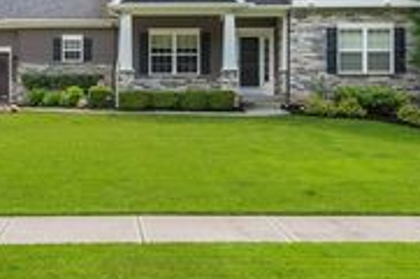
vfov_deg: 27.5
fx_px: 547
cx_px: 123
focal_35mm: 47
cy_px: 27
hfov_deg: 41.1
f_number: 9
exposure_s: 1/500
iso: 200
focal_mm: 17
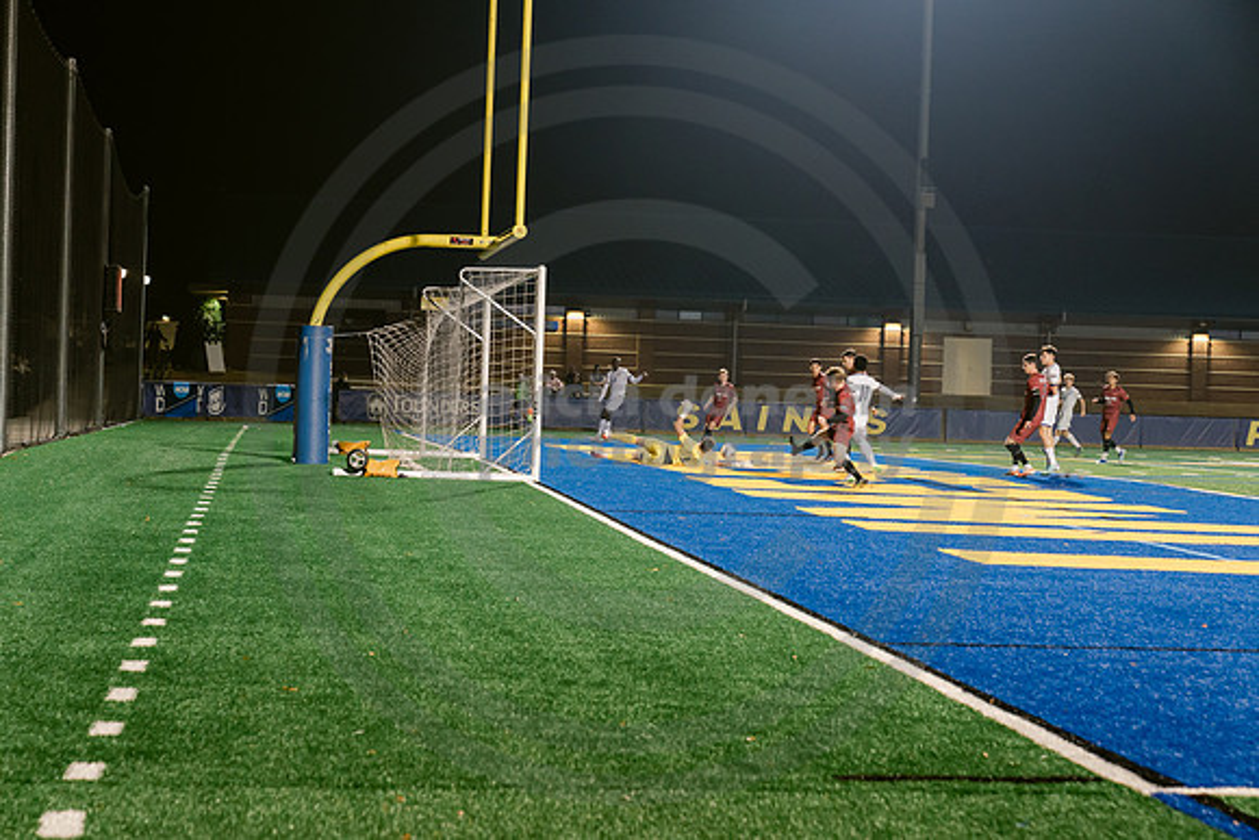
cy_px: 420
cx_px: 629
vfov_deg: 19.5
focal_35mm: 70
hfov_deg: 28.8
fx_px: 2449
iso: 2500
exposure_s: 1/160
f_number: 4
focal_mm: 70
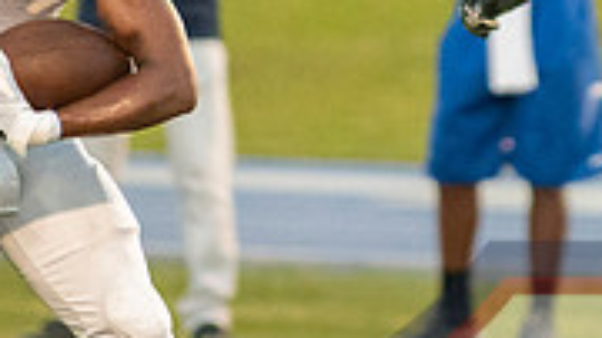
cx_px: 466
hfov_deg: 1.6
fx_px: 21999
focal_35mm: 1379
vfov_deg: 0.9
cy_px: -38
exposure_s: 1/1600
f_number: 2.8
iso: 5000
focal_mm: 200
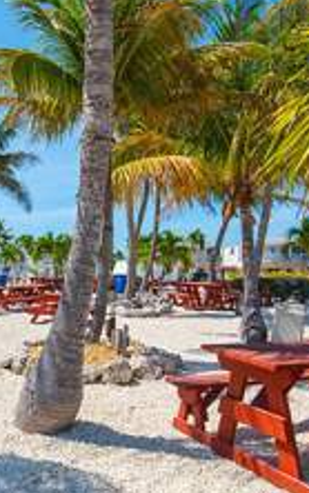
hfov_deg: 35.7
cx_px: 22
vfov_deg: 57.7
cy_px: 291
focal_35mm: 33
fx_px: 444
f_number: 4.5
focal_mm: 15
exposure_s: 1/2500
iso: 160
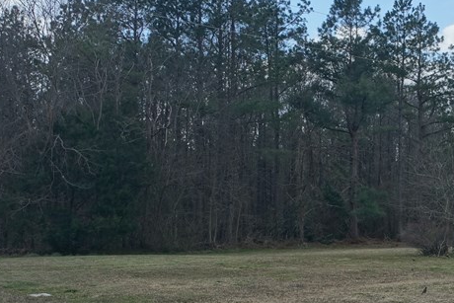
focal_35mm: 92
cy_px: 180
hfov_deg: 21.8
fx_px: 1161
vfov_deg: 14.9
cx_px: 366
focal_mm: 26
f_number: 8
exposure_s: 1/400
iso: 400
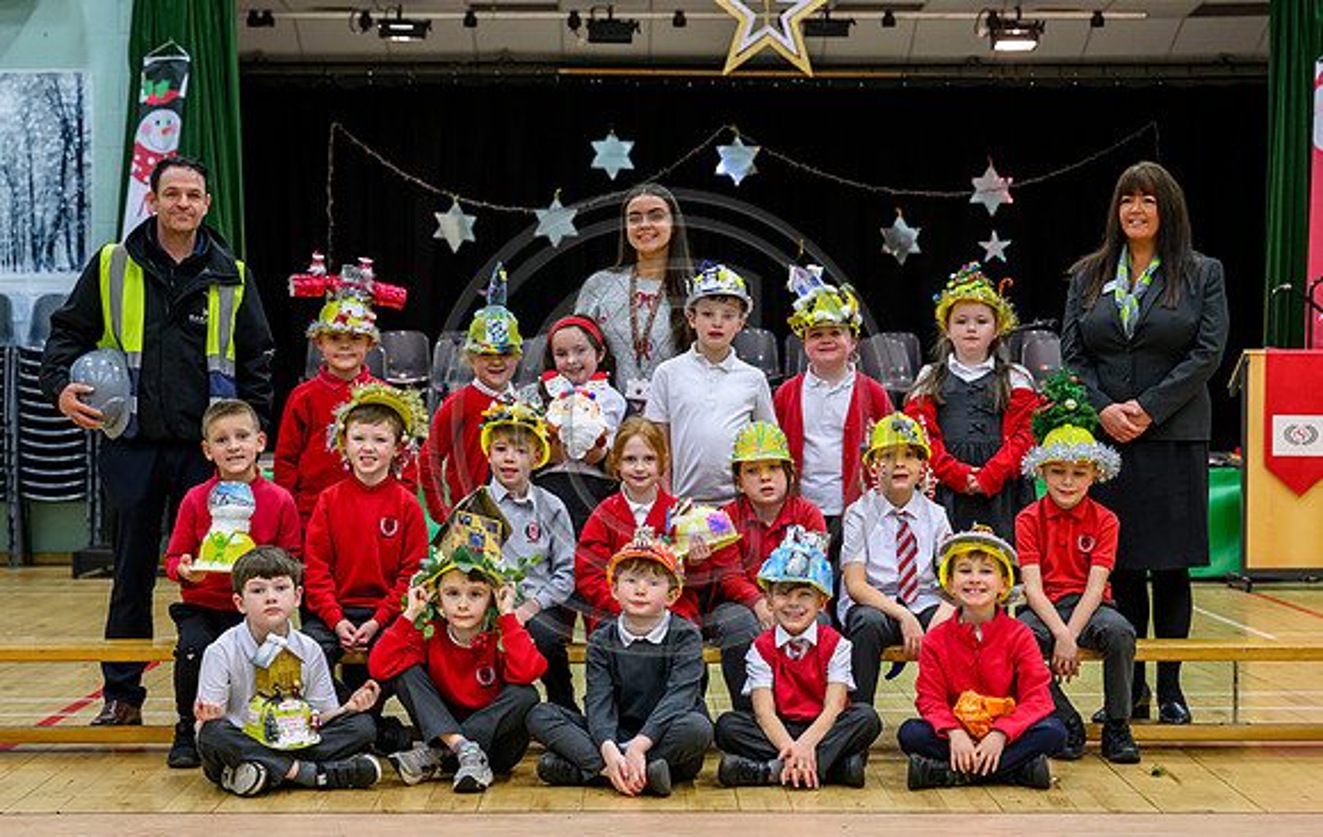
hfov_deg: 25.8
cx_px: 665
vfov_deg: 16.5
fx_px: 2888
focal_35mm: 80
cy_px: 405
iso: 3200
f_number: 4.5
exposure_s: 1/160
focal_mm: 69
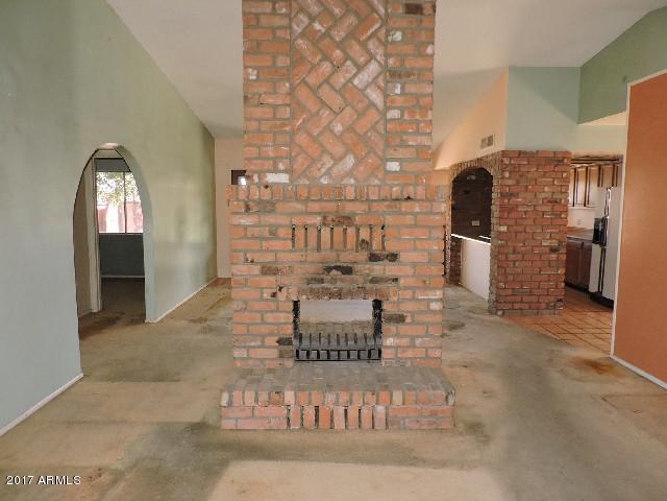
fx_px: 462
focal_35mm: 24
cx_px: 334
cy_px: 250
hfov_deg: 71.6
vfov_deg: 56.8
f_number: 3
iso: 200
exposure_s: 1/30
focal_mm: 4.3
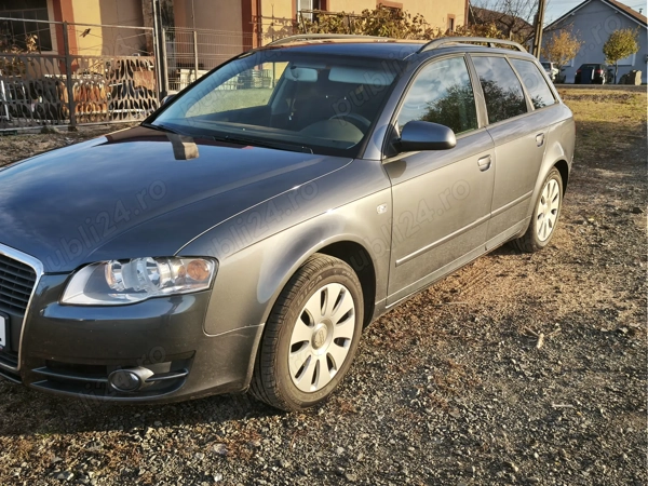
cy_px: 243
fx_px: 655
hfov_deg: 52.6
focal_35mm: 35
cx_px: 324
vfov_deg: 40.7
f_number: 1.7
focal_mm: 5.35
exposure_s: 1/545
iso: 80
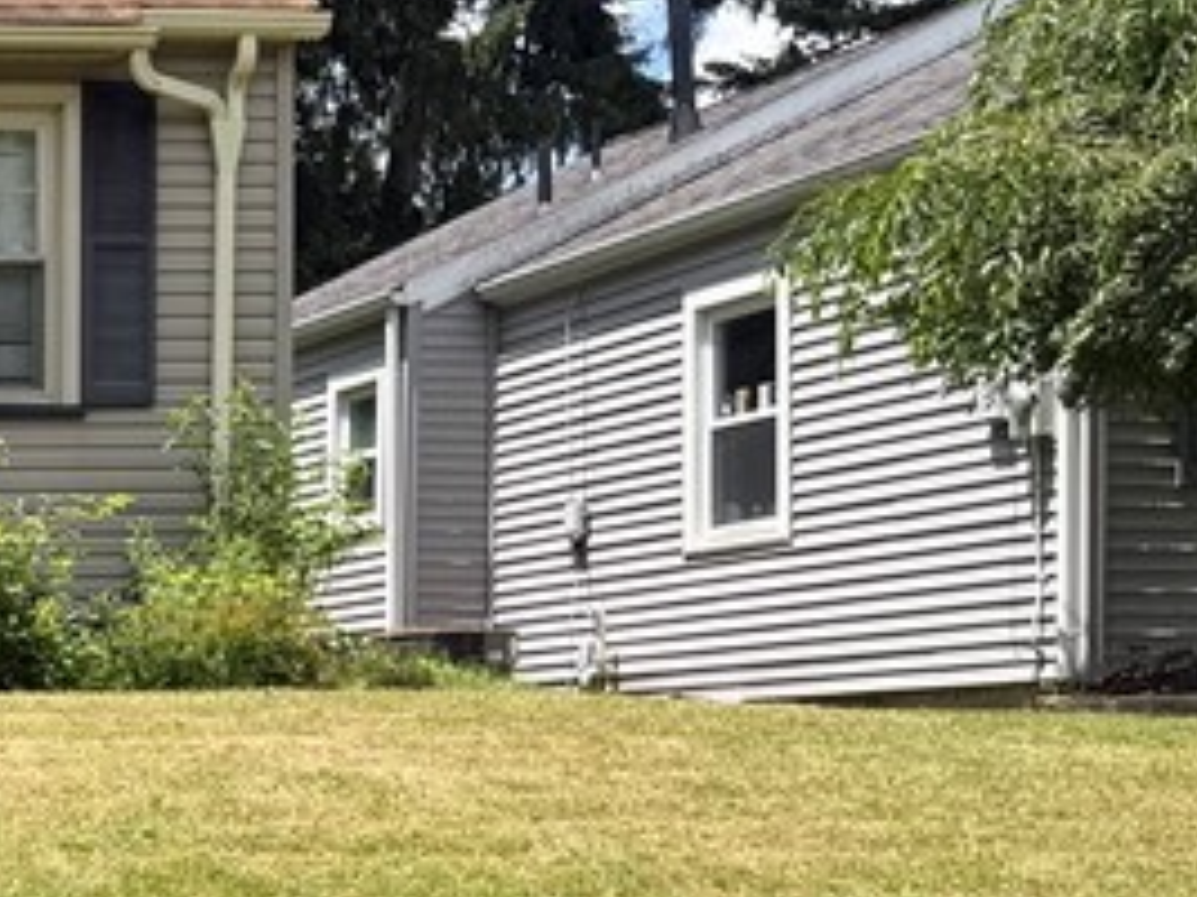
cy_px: 888
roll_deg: +1.0
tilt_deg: -2.0
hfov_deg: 18.7
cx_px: -623
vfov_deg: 15.8
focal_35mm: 92
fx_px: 3180
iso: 80
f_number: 1.78
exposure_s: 1/2801
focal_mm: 6.76
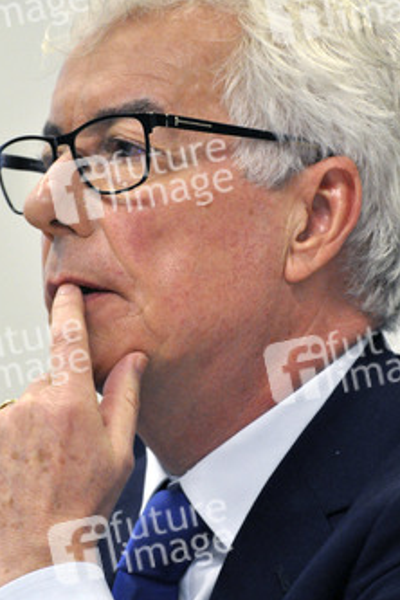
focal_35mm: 540
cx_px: 194
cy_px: 272
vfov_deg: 3.8
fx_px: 8999
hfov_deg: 2.5
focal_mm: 300
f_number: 5.6
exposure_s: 1/80
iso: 2500
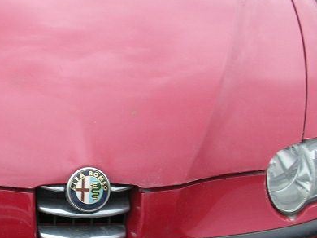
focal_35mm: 92
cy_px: 163
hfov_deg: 20.8
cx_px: 18
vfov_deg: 16.0
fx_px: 842
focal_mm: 5.8
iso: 50
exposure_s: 1/114
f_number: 3
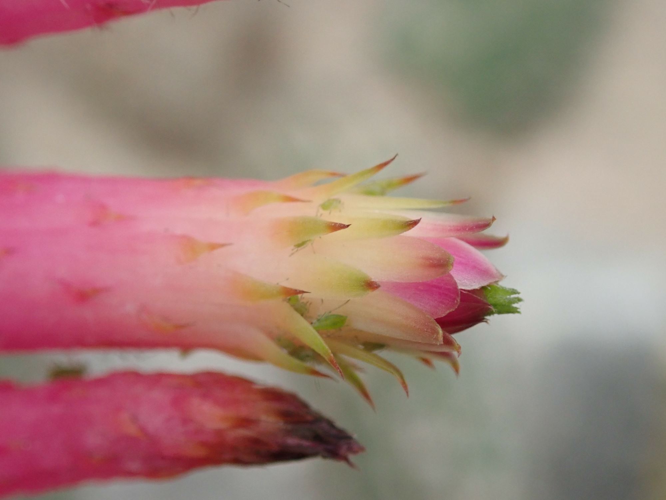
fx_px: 1751
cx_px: 333
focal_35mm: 91
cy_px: 250
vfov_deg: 16.2
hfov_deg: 21.5
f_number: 4.7
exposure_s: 1/400
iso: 640
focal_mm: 16.48
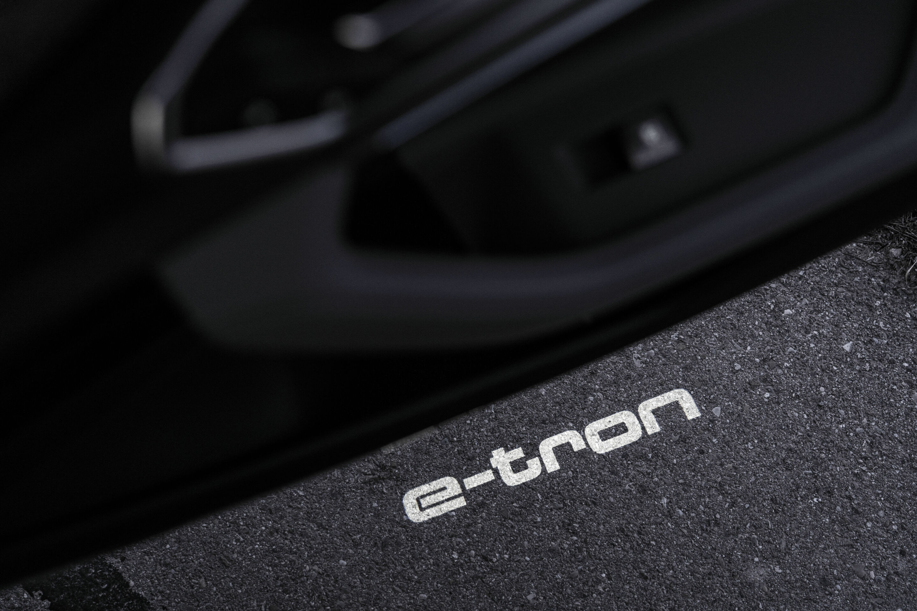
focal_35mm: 44
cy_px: 306
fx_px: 1121
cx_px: 458
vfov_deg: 30.5
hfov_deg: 44.5
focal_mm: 44
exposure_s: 1/80
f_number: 4.5
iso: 500
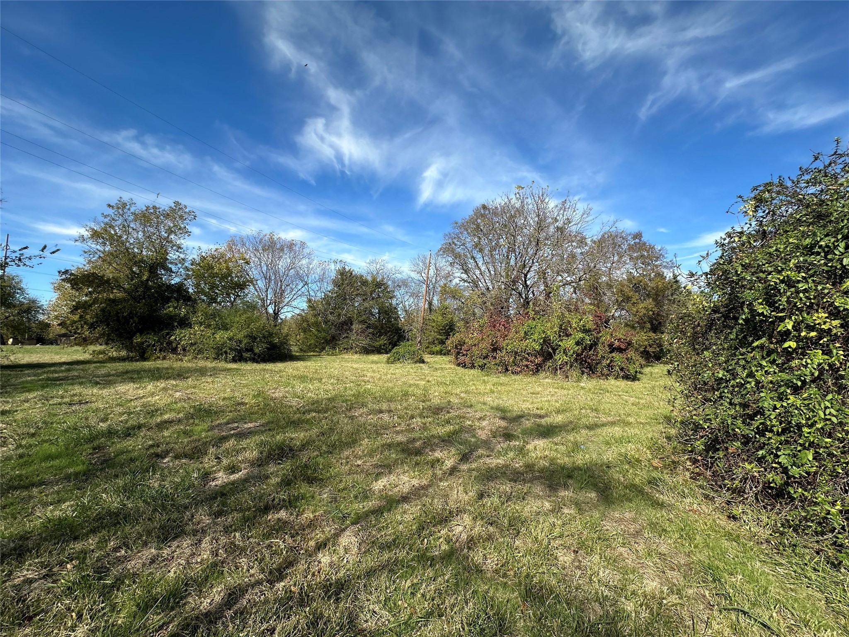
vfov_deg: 85.7
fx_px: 343
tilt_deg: +4.3
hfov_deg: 102.1
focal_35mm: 14
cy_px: 318
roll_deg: -1.3
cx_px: 424
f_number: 2.2
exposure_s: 1/1401
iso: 50
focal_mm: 2.22
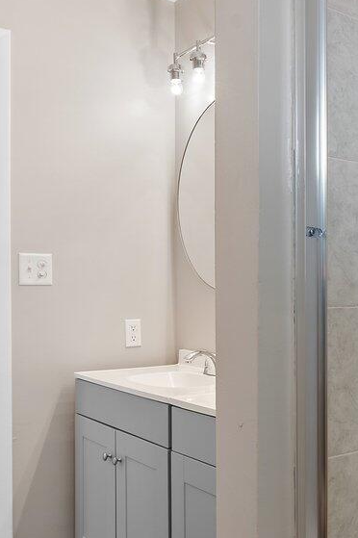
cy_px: 301
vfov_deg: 44.4
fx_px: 657
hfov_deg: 29.3
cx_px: 320
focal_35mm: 44
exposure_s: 1/3
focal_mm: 16
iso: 320
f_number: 9
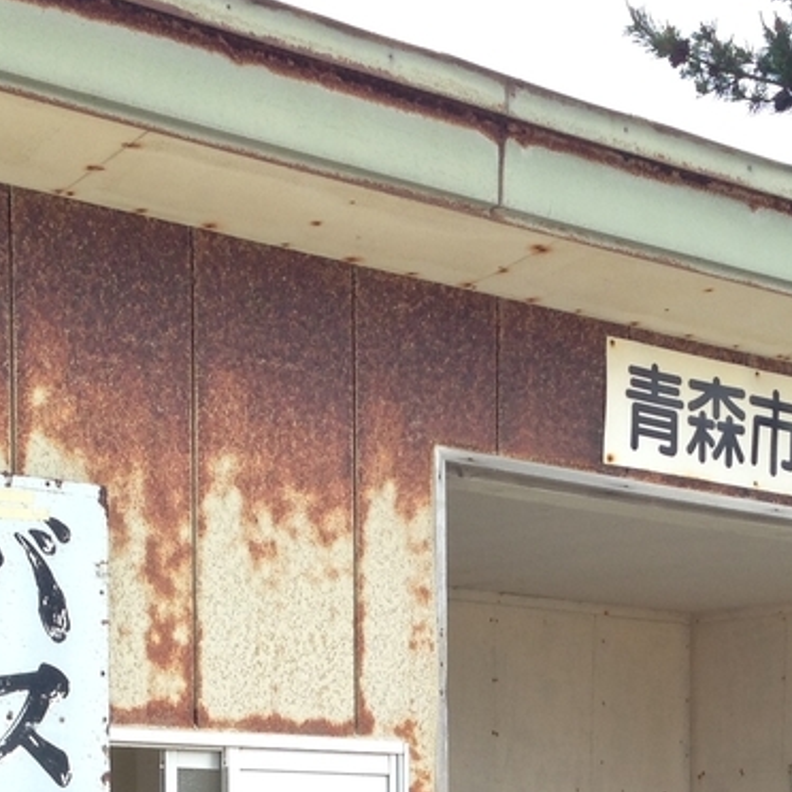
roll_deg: +1.4
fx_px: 2433
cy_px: 871
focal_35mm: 94
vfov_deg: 17.8
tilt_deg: +0.3
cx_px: 483
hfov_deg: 18.5
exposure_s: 1/427
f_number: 2.4
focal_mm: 4.12
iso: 50
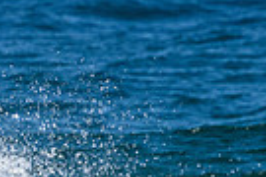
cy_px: 241
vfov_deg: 0.3
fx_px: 29139
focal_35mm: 3944
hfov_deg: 0.5
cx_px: -11
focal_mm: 800
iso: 1000
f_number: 11
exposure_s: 1/2000
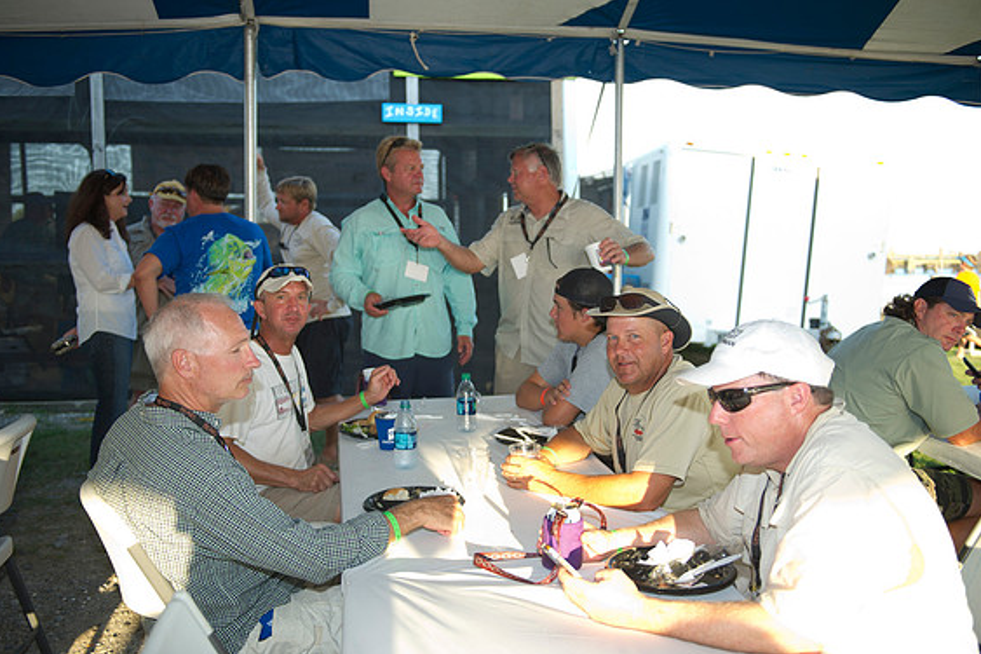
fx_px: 953
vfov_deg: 37.8
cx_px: 497
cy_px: 323
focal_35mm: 35
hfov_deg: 54.4
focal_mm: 34
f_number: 2.8
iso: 125
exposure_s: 1/200
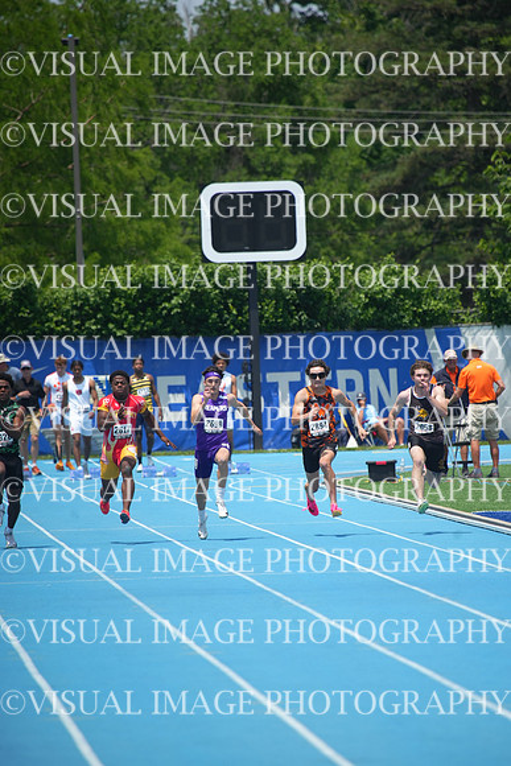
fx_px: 8511
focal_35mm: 400
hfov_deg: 3.4
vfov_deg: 5.2
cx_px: 256
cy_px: 383
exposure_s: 1/2000
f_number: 5.6
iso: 400
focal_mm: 400
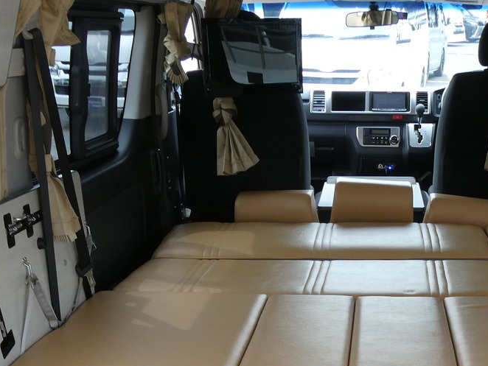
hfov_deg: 32.8
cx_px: 344
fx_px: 818
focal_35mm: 58
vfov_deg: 23.3
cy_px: 430
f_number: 3.3
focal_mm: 4.3
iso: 80
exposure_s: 1/80
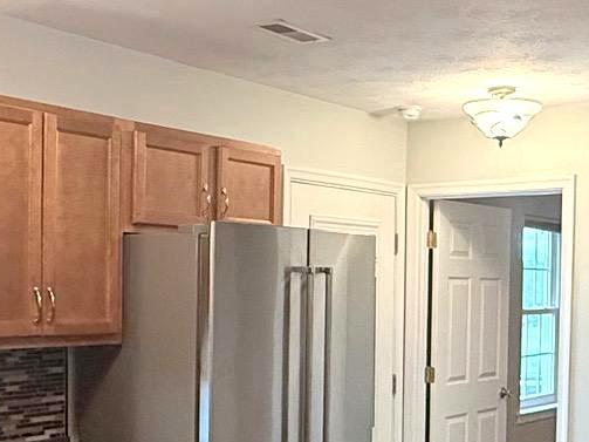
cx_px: 309
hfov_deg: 33.8
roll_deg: -1.2
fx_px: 970
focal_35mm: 57
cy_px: 319
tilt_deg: -2.0
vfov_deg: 25.4
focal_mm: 2.22
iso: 400
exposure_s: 1/120
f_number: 2.2
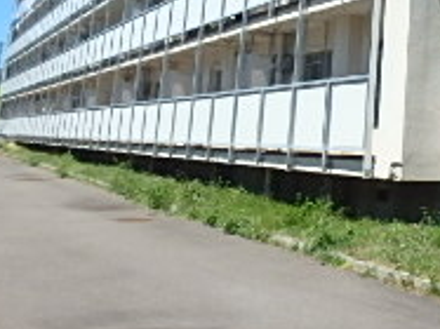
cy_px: -134
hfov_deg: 24.4
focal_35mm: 72
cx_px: 532
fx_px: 915
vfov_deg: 18.5
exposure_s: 1/1000
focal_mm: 3.7
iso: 125
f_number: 3.5
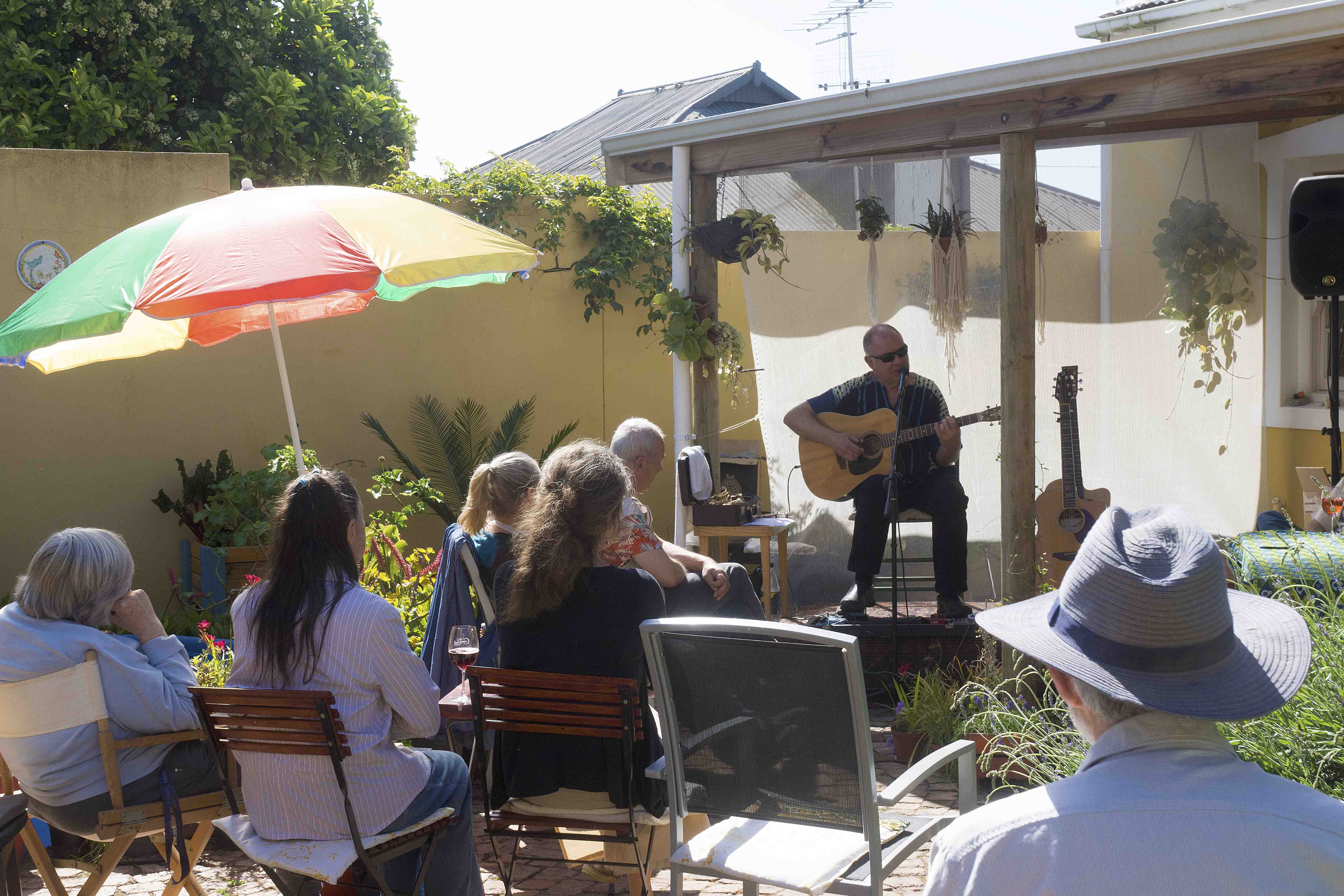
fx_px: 1960
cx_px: 672
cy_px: 448
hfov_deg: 37.9
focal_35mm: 52
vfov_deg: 25.8
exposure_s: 1/200
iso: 320
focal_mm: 35
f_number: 11
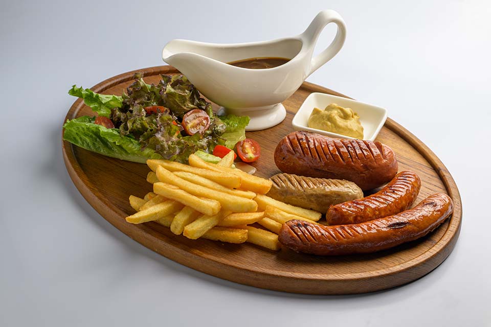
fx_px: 1159
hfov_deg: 23.9
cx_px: 246
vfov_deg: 16.1
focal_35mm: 85
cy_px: 164
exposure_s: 1/200
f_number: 8.5
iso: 80
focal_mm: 85
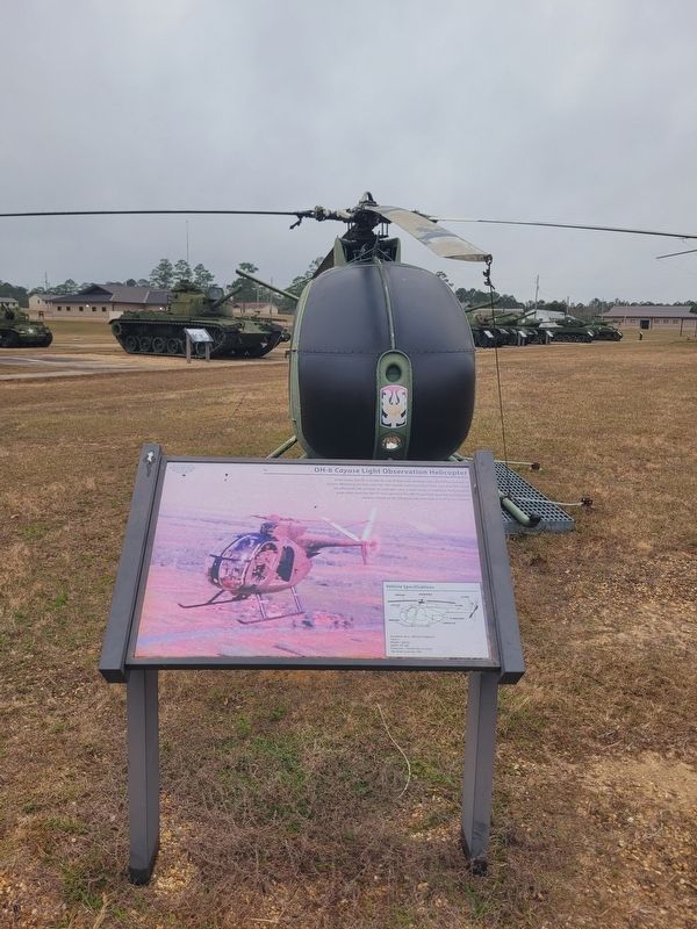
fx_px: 698
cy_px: 464
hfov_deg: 53.1
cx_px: 348
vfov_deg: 67.3
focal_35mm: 26
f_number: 1.8
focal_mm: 5.4
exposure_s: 1/471
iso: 40
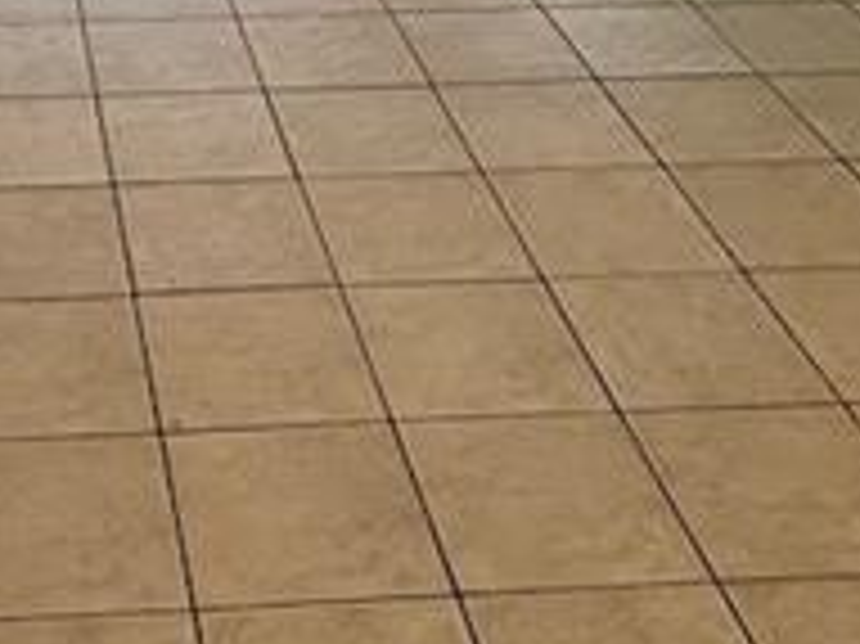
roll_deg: +0.7
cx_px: 32
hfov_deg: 25.0
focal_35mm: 75
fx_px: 1862
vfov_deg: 16.6
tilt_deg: -8.1
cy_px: -495
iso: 64
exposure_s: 1/120
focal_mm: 2.22
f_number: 2.2
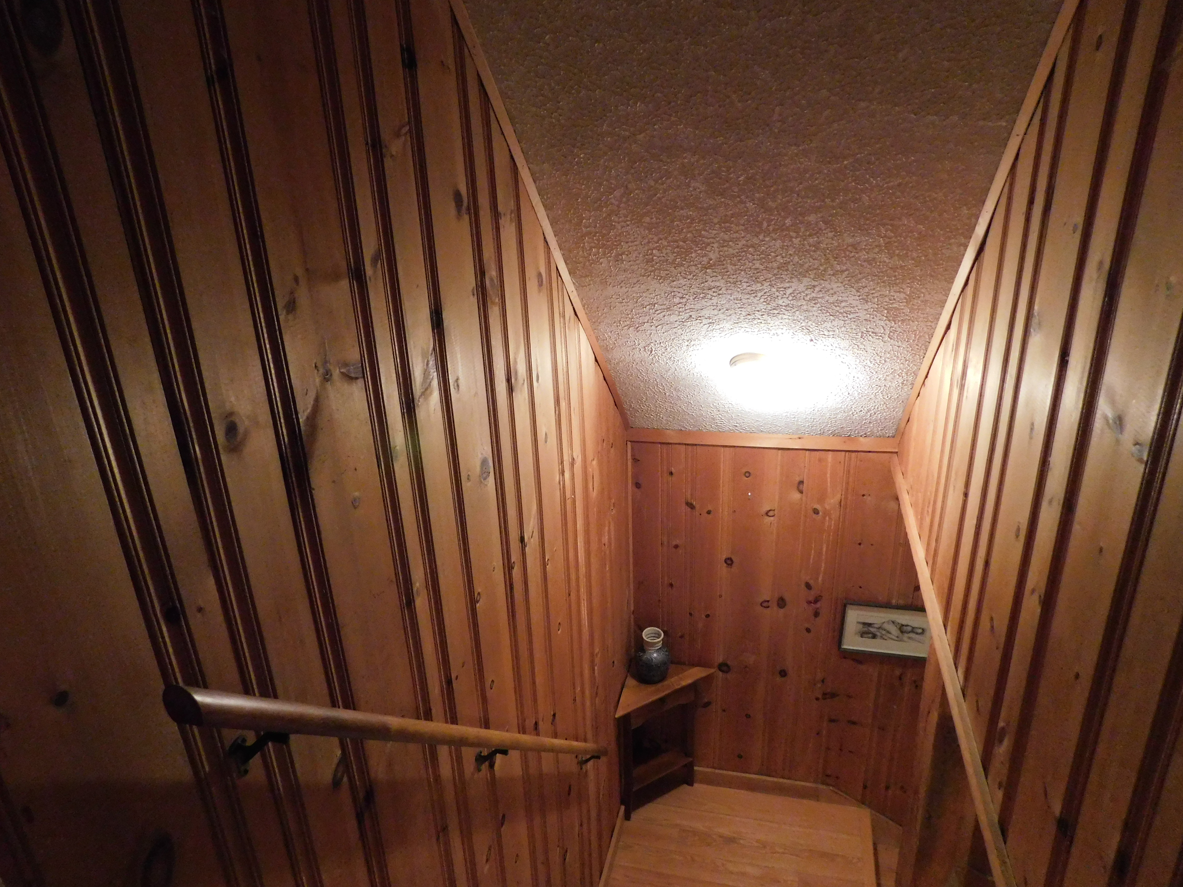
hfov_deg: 73.9
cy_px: 444
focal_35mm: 23
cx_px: 592
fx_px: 786
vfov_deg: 58.9
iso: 800
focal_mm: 4
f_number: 3
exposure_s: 1/20
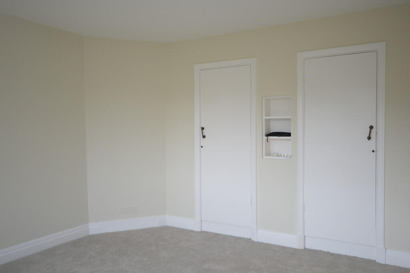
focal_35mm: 30
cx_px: 205
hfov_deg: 62.0
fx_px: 341
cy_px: 136
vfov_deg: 43.5
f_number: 5.6
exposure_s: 1/60
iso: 500
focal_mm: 20
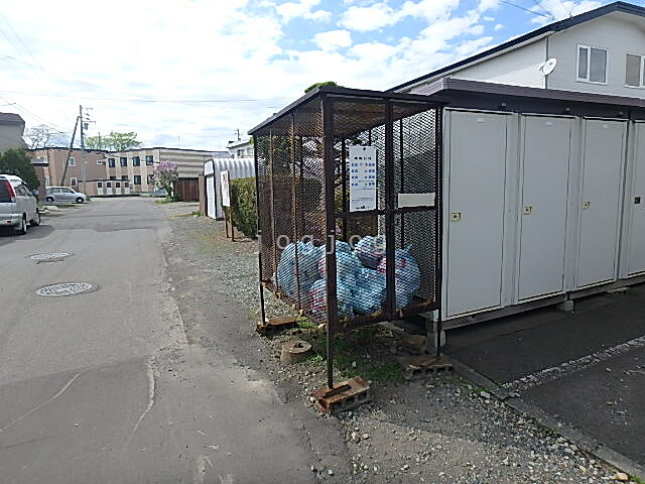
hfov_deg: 79.0
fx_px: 391
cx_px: 322
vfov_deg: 63.4
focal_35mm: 21
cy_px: 242
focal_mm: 3.7
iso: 125
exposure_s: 1/1000
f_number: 3.5
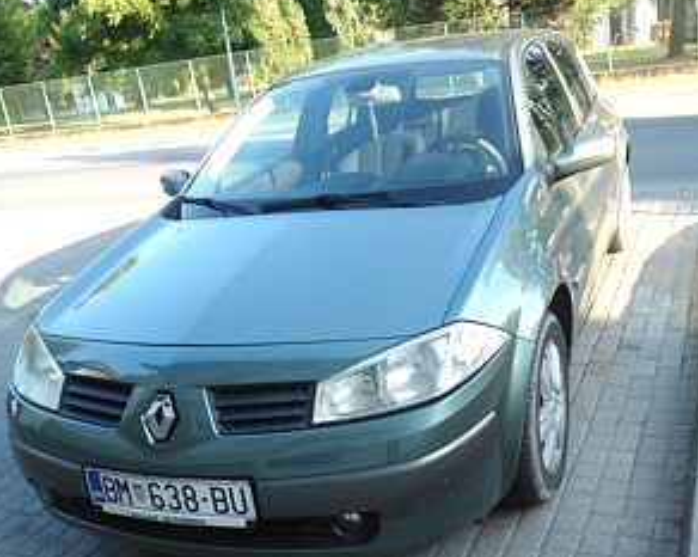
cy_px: 343
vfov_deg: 39.8
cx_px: 455
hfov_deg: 48.4
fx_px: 764
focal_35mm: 37
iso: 80
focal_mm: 4.7
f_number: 2.8
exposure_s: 1/125
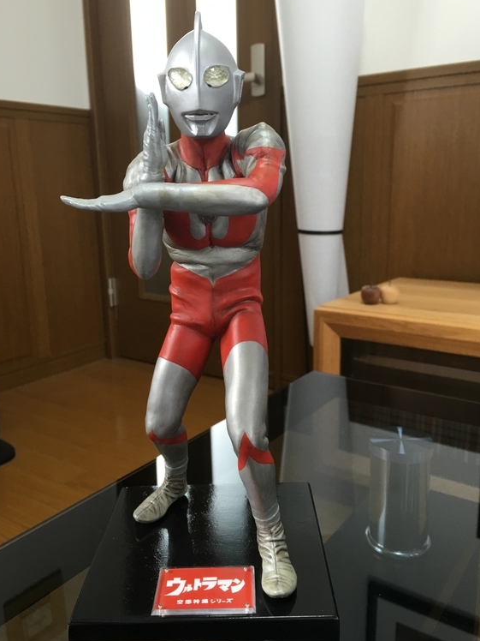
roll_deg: +1.3
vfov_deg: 58.3
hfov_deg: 45.4
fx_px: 573
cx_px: 246
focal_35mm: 31
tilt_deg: -11.1
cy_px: 315
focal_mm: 4.15
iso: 32
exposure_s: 1/15
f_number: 2.2
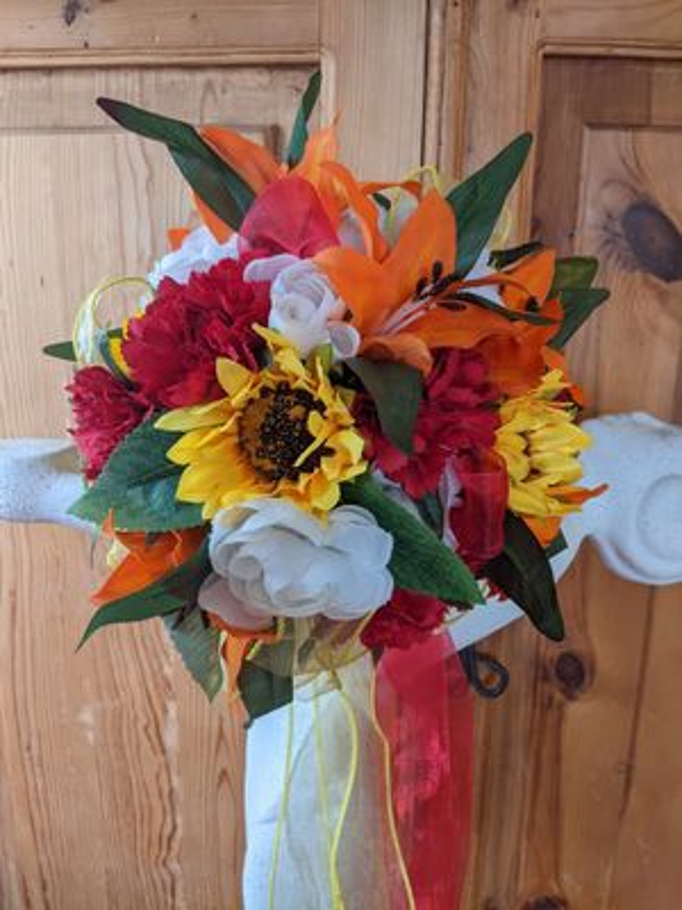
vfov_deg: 65.3
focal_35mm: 27
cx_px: 341
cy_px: 455
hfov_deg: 51.4
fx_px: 709
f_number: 1.8
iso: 52
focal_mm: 4.44
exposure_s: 1/24
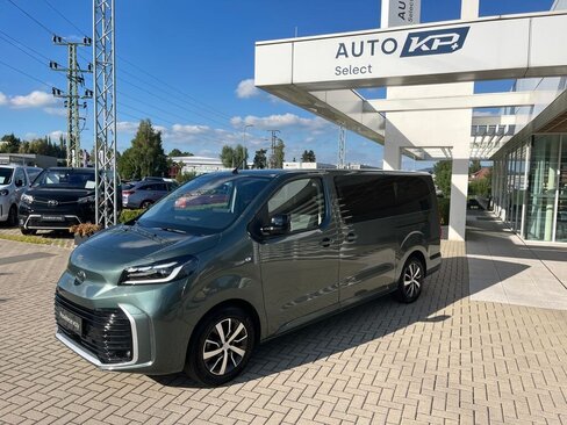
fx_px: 426
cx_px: 284
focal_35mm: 26
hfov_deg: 67.3
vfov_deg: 53.1
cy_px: 212
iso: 50
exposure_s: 1/3745
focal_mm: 5.1
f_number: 1.6
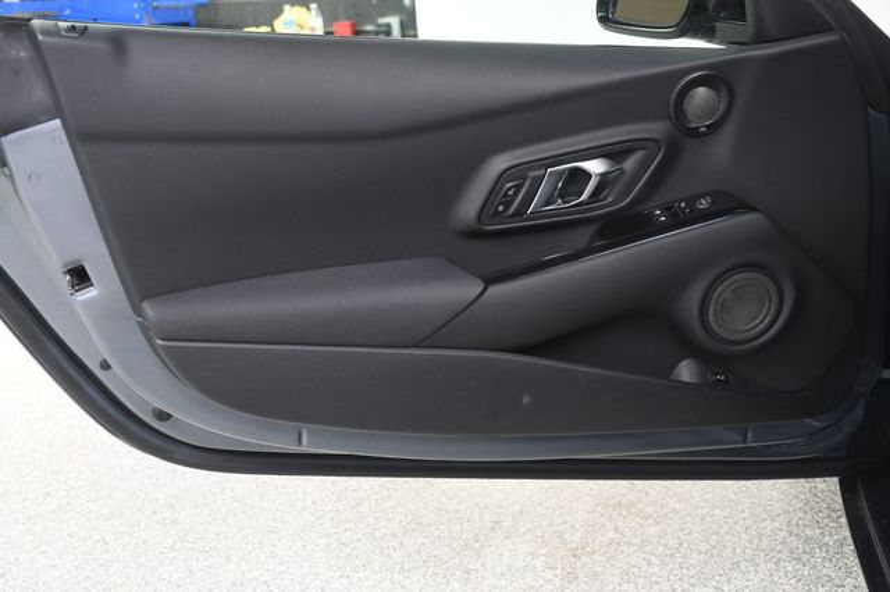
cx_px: 445
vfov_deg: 28.0
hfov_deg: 41.1
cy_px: 296
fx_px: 1186
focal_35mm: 48
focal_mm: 32
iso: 100
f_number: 4.5
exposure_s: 1/160
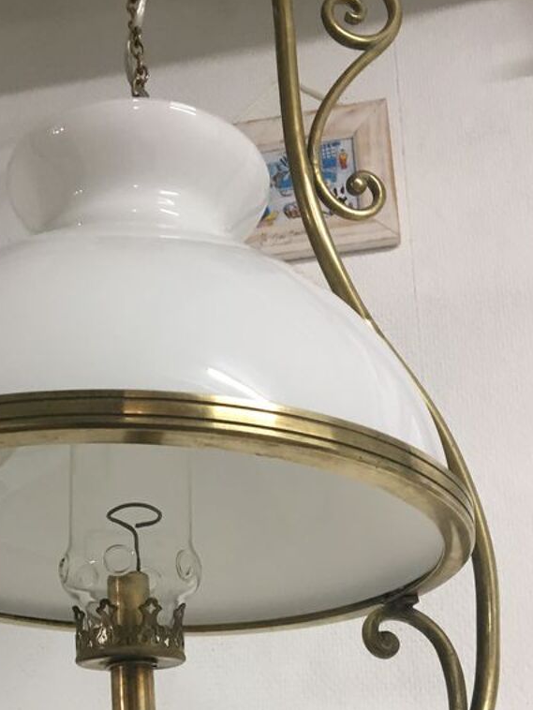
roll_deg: -0.4
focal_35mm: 51
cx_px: 125
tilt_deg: +14.5
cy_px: 560
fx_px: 1046
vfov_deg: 36.3
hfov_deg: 28.1
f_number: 2.2
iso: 125
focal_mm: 4.15
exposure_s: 1/33
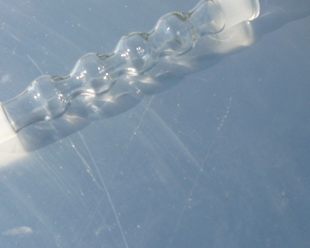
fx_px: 468
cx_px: 107
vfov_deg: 29.4
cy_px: 74
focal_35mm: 51
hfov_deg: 36.3
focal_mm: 5.5
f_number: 8
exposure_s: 1/160
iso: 100
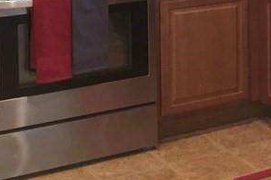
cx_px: 342
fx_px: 805
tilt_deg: -4.2
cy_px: -94
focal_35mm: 107
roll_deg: -0.1
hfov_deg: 18.0
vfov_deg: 12.1
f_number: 2.2
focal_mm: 4.15
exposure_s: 1/16
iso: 125
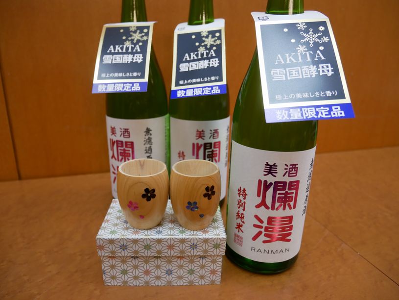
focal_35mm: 26
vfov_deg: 53.1
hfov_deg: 67.3
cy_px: 150
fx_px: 300
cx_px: 200
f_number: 3.5
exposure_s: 1/60
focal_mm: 13
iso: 640
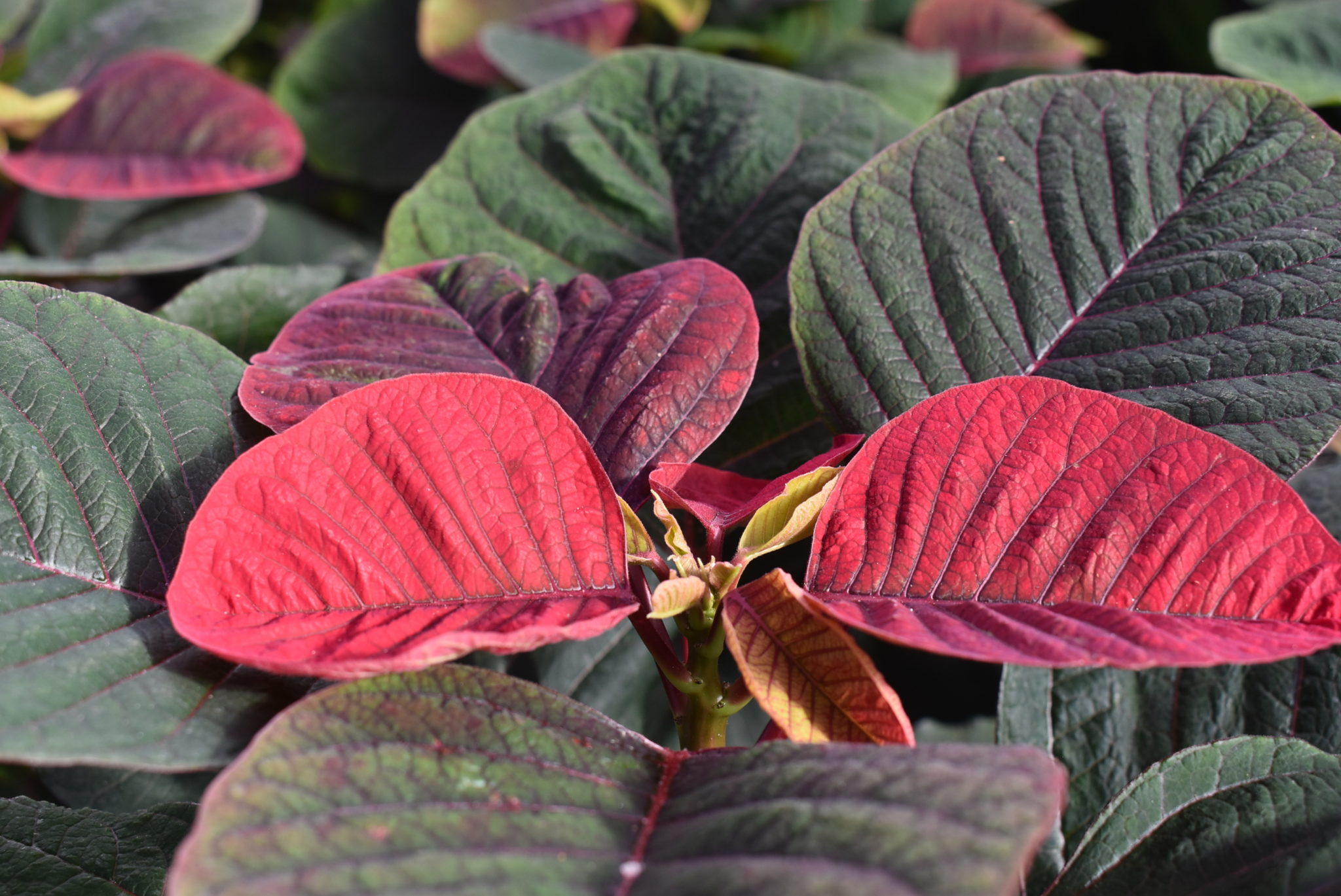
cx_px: 670
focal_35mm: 45
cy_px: 448
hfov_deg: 43.6
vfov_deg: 29.9
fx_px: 1678
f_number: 8
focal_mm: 30
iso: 280
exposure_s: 1/250
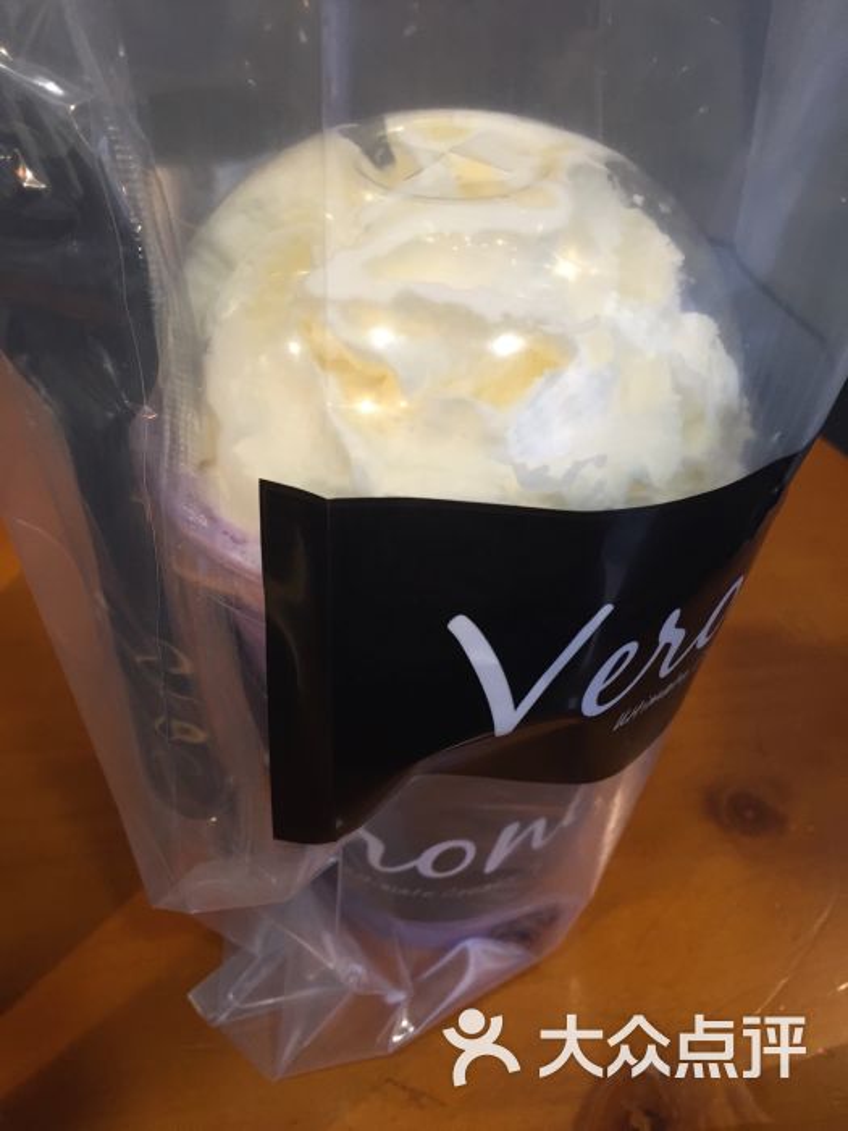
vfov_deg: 61.7
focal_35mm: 29
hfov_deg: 48.2
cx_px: 424
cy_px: 566
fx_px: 947
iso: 64
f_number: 2.2
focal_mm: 4.15
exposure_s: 1/33
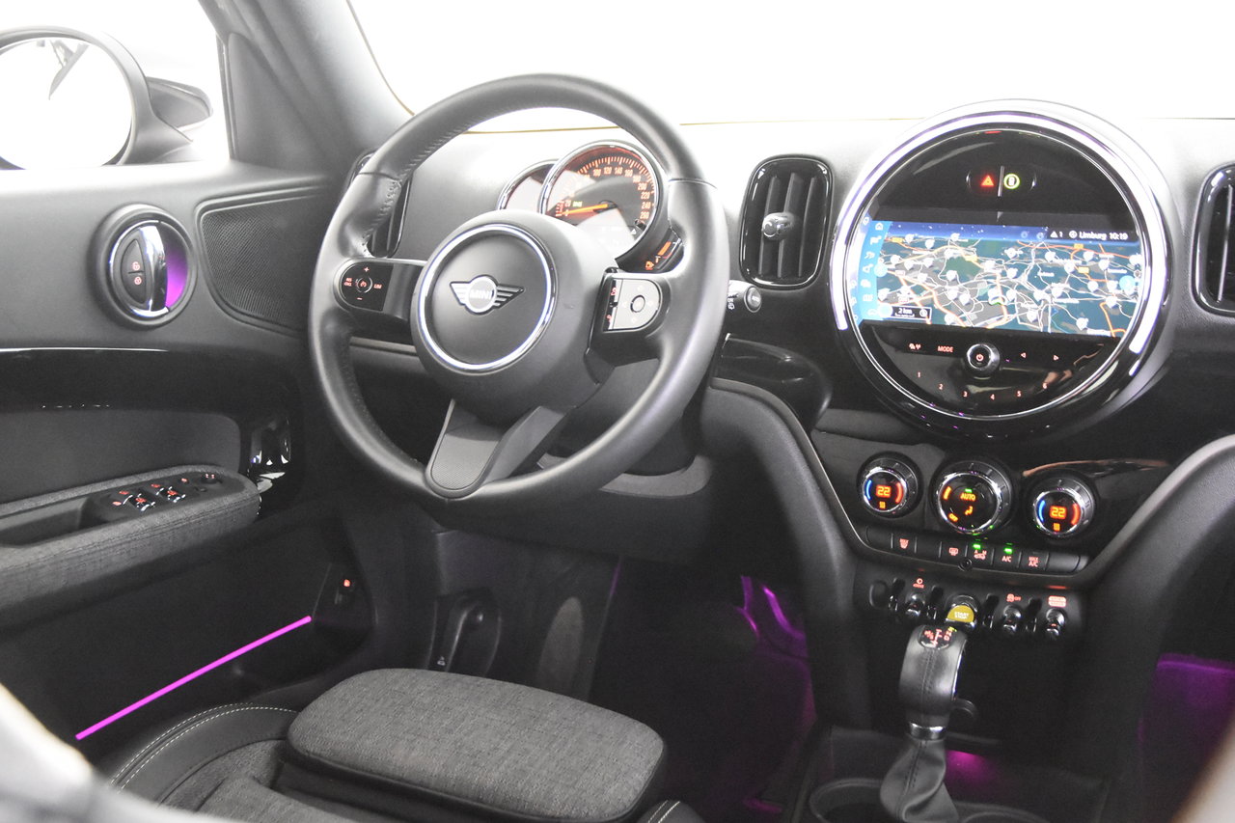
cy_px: 412
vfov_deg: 36.9
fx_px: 1235
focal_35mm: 36
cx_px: 618
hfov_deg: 53.1
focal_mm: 24
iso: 11400
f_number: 3
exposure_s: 1/40
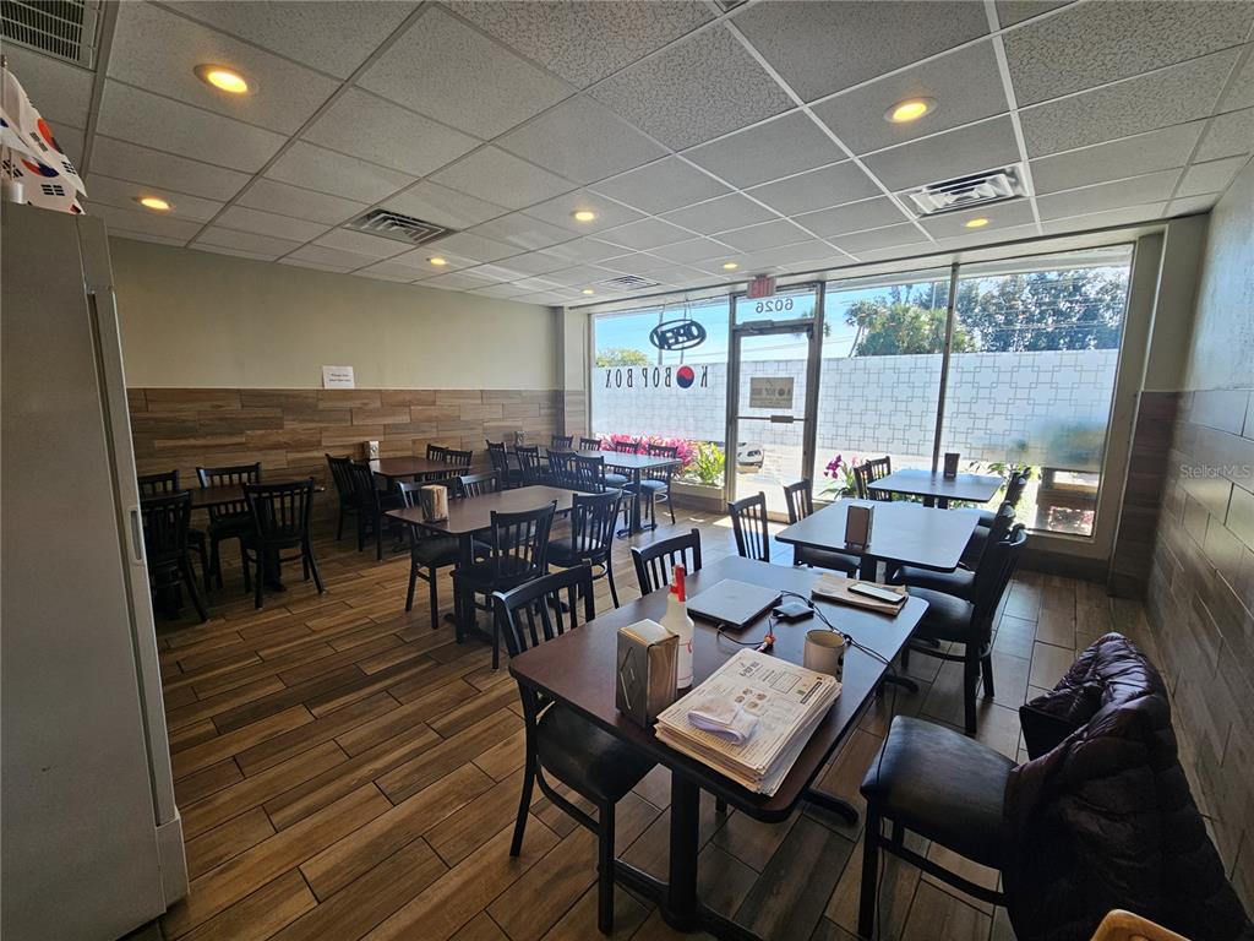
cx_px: 627
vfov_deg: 89.9
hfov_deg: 106.2
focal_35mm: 13
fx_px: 471
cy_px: 470
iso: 50
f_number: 2.2
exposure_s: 1/182
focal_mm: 2.2
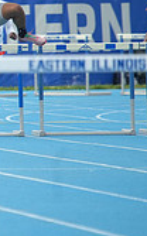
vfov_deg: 1.9
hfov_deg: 1.2
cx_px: -237
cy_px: 8
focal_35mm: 1097
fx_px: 7050
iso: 1000
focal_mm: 310
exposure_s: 1/2500
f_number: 5.6
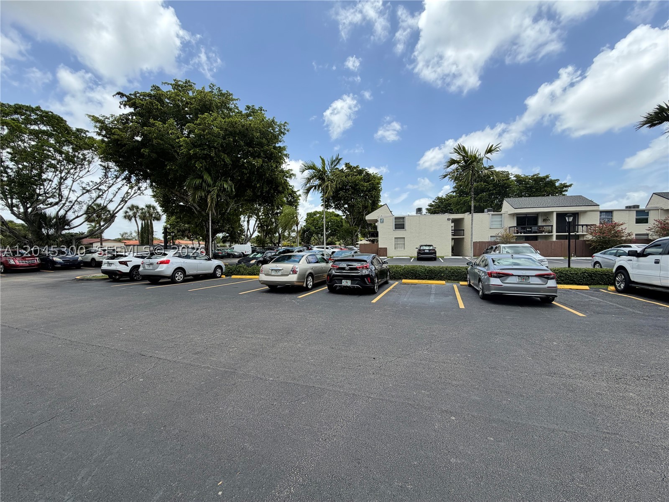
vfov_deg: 85.7
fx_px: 271
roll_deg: +0.4
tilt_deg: -1.1
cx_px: 334
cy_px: 251
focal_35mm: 14
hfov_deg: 102.1
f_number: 2.2
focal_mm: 2.22
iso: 25
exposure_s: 1/770
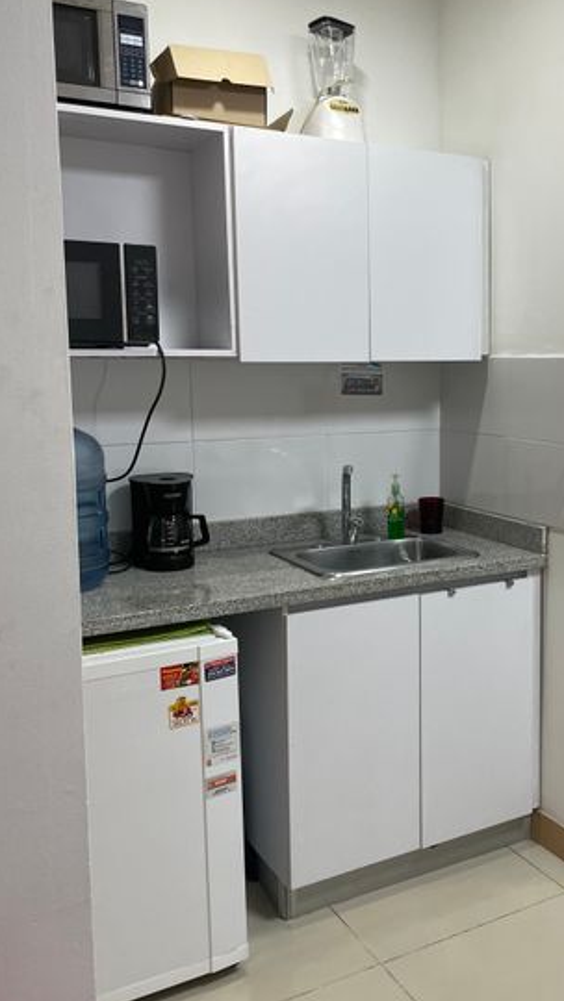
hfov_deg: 33.0
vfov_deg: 56.6
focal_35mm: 35
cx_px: 427
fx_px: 930
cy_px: 477
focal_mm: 4.2
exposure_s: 1/60
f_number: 1.6
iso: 80
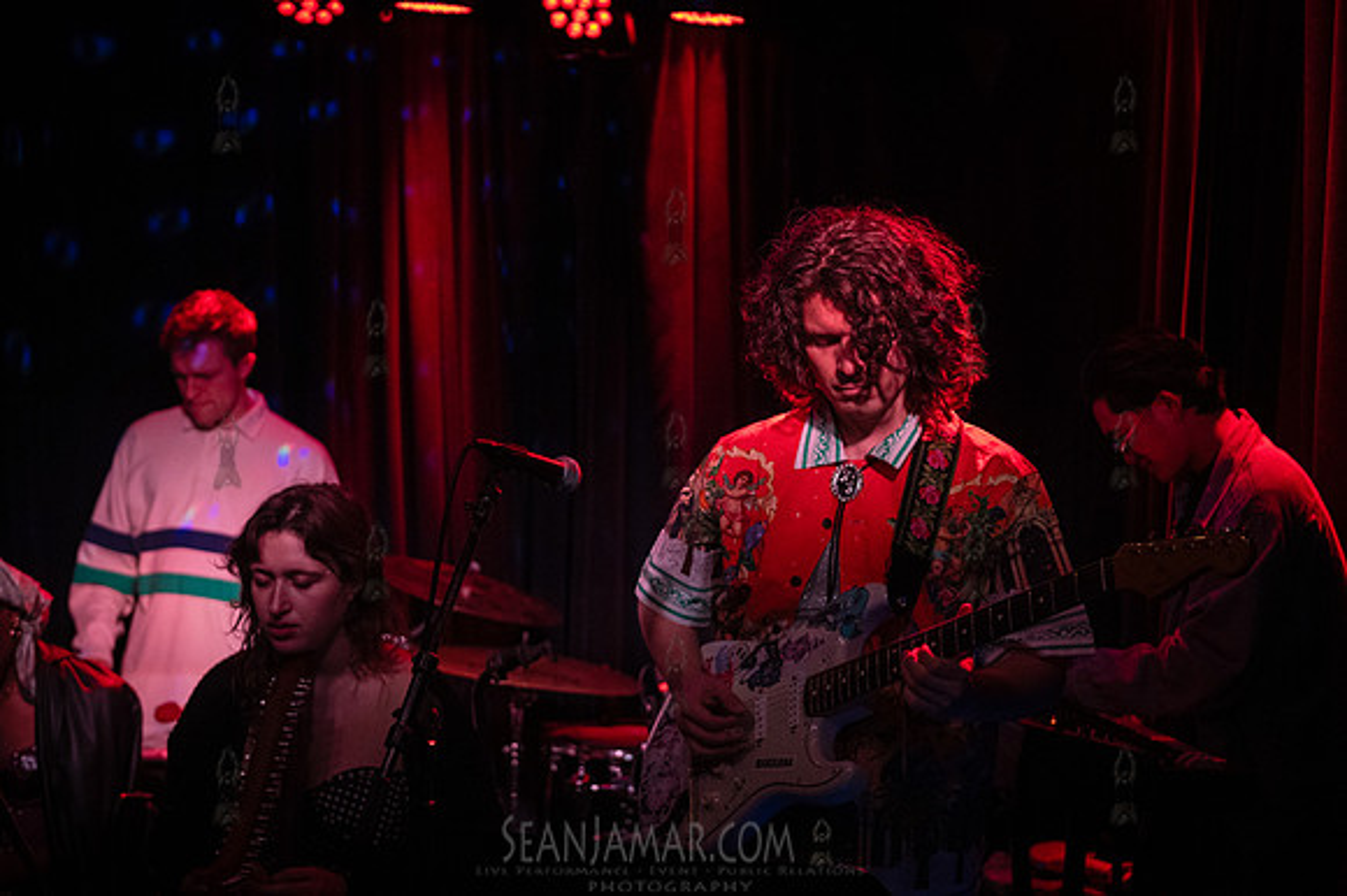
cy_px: 448
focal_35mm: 55
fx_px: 2057
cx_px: 674
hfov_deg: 36.3
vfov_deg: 24.6
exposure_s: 1/250
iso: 10000
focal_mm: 55
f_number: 3.2
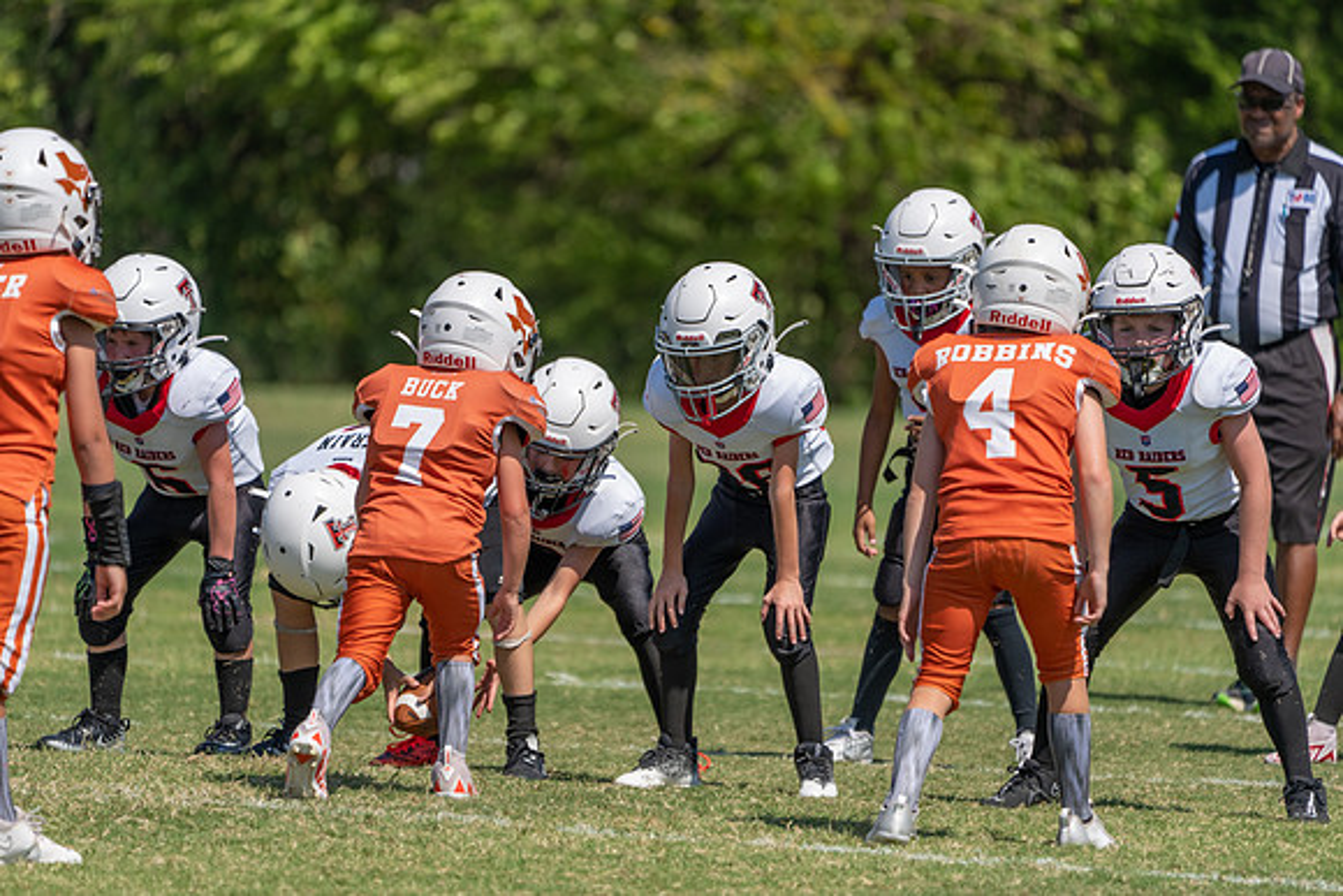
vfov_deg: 3.4
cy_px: 448
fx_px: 14925
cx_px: 672
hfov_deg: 5.2
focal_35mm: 400
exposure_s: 1/1000
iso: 160
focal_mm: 400
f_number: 5.6
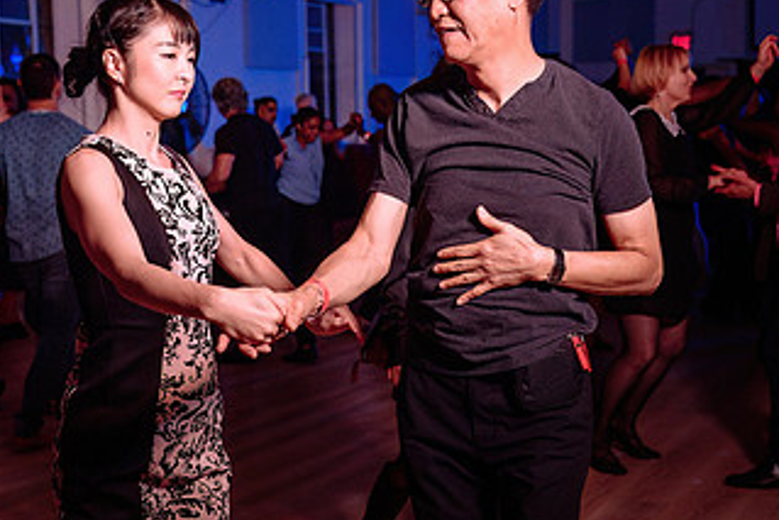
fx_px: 1385
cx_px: 404
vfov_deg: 21.3
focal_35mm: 64
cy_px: 280
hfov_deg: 31.4
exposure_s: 1/100
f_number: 3.2
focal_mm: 30
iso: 800
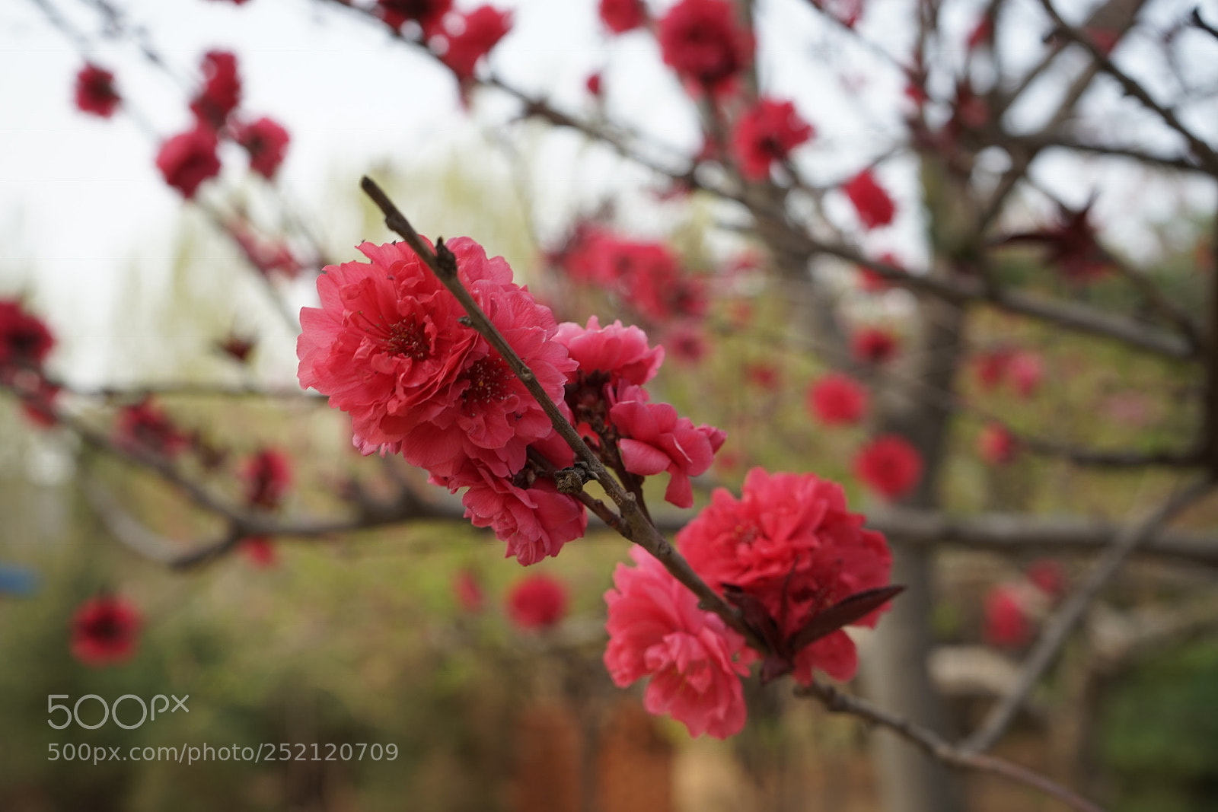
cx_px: 609
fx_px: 1320
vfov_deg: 34.2
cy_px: 406
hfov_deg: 49.5
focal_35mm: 39
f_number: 6.3
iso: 100
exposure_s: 1/100
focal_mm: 39
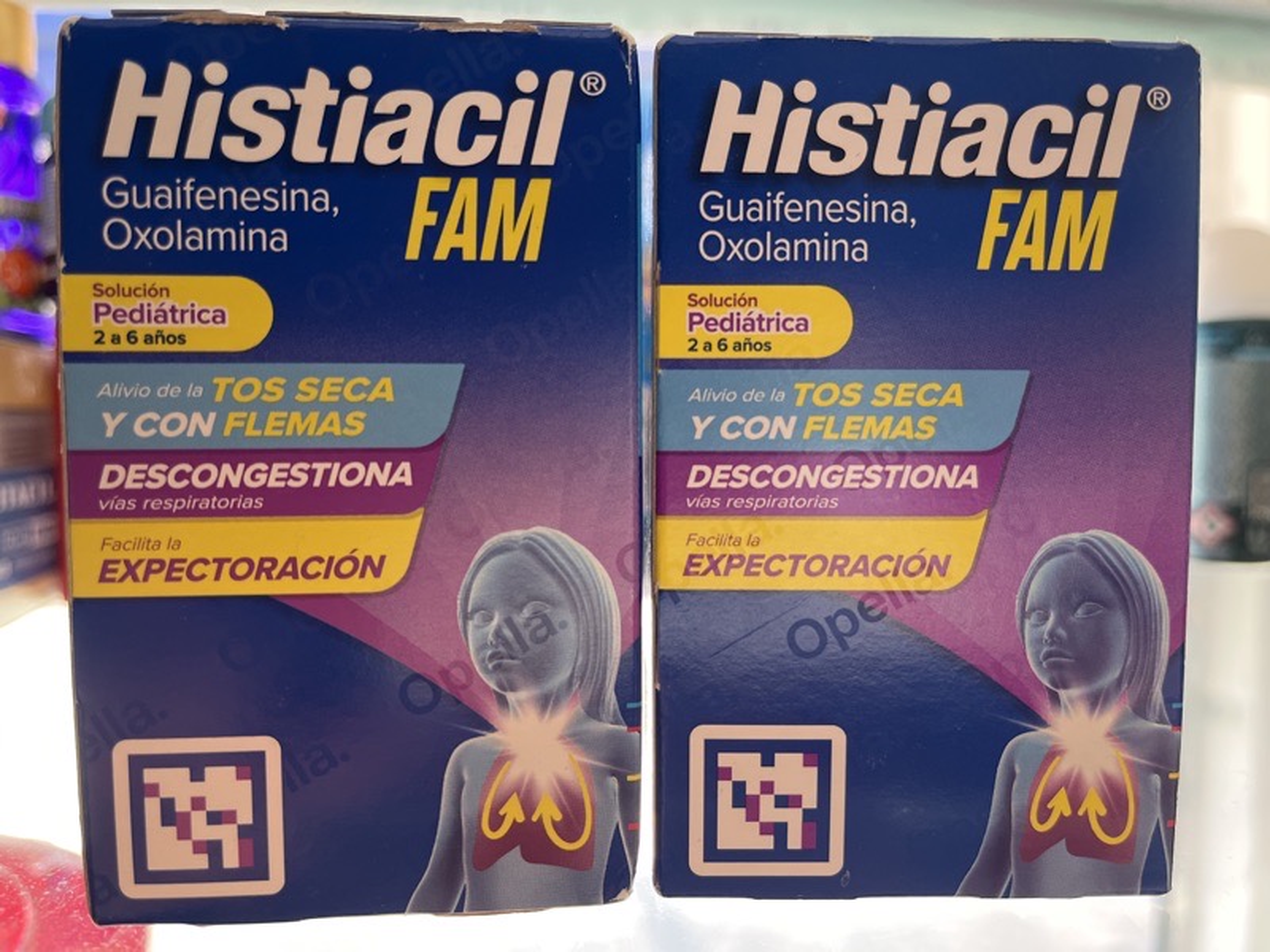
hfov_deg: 67.3
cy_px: 476
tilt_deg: -5.4
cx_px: 635
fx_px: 954
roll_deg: +0.3
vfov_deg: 53.1
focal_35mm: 26
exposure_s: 1/60
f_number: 1.6
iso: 125
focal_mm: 5.1
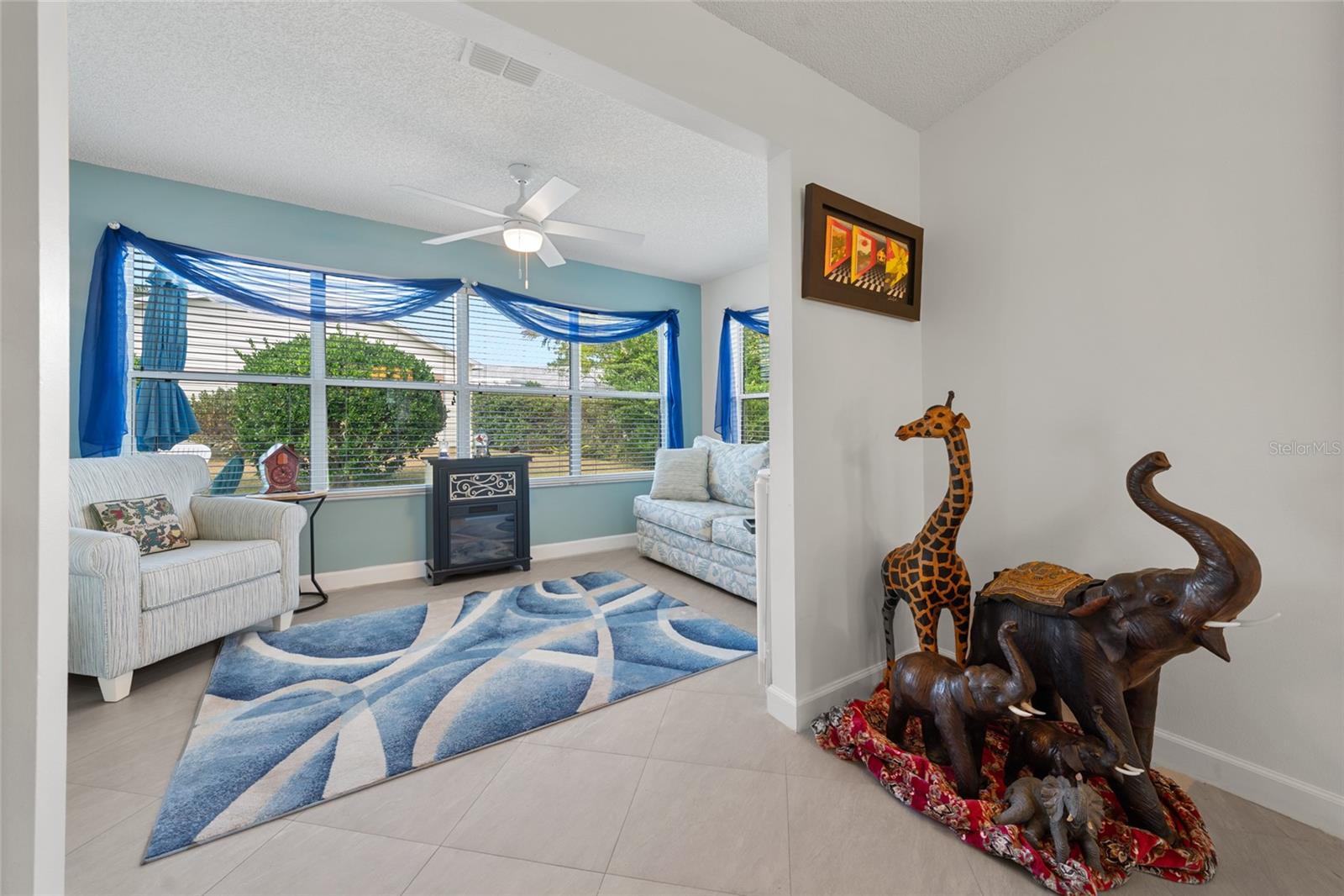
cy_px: 448
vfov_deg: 81.2
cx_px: 672
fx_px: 523
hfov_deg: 104.3
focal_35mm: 14
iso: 125
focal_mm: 14
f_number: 7.1
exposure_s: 1/2
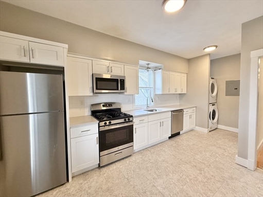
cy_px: 98
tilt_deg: -1.8
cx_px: 132
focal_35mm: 14
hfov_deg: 102.1
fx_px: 106
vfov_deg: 85.7
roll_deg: +1.3
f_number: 2.2
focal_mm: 2.22
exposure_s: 1/120
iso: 160
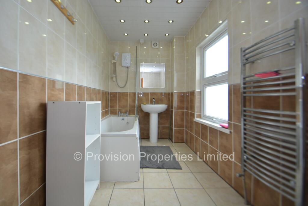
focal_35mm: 15
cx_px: 154
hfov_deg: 100.4
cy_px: 103
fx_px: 128
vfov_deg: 77.4
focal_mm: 10
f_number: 4.8
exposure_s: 1/90
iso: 400
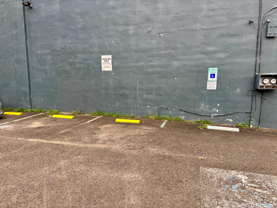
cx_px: 138
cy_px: 104
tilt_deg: -7.8
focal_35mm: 24
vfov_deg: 56.8
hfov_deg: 71.6
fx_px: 192
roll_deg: +0.1
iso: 64
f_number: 1.78
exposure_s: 1/251
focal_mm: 6.76
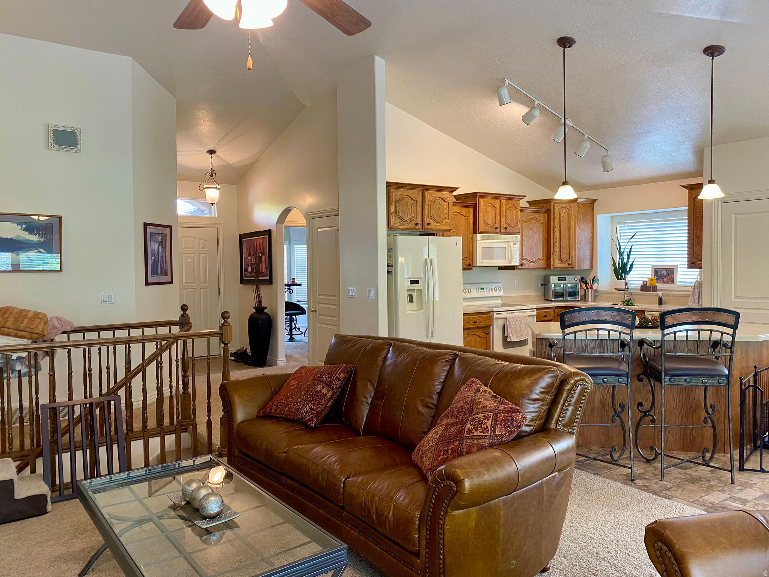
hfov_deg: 67.3
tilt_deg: -2.1
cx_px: 384
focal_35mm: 26
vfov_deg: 53.1
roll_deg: +0.5
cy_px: 288
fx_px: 578
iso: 125
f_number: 1.8
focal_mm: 4.25
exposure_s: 1/60
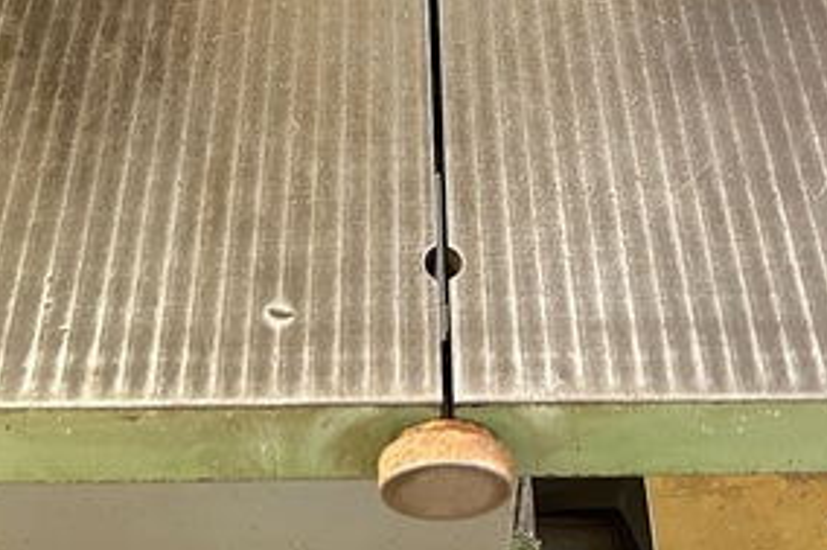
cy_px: -146
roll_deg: -1.4
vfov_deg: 20.5
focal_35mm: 61
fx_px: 1400
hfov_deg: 32.9
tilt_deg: -41.4
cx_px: 402
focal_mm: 5.7
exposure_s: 1/30
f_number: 1.5
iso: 640
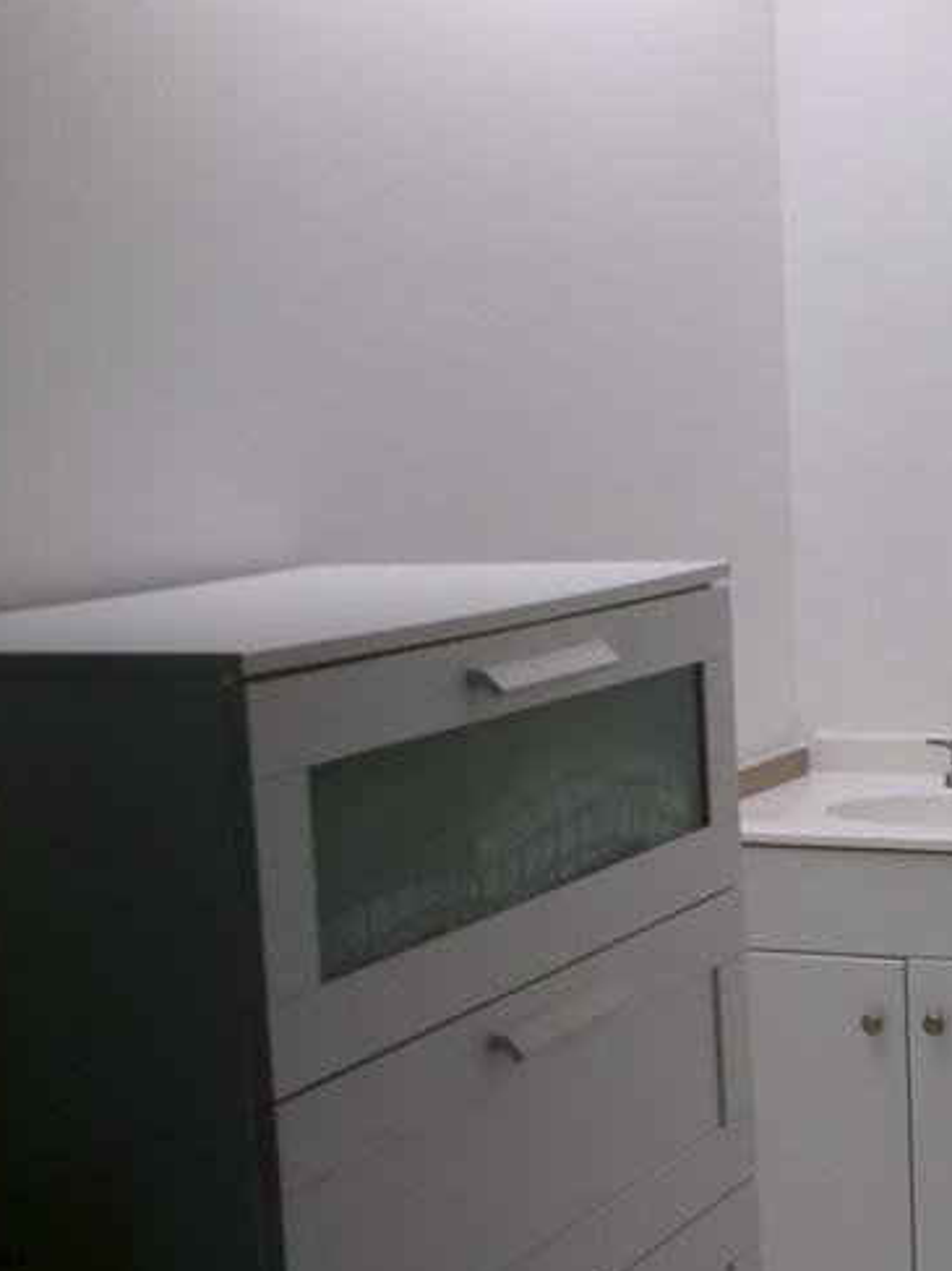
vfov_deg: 28.1
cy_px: 723
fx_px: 2531
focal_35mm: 69
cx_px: 1056
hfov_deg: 20.3
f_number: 3.9
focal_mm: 5.1
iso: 117
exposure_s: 1/34
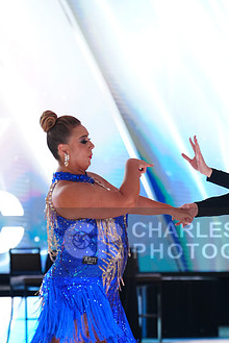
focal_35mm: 213
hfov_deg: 6.5
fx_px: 2028
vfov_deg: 9.6
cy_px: 243
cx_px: 196
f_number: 2.8
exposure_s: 1/400
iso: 1250
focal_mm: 121
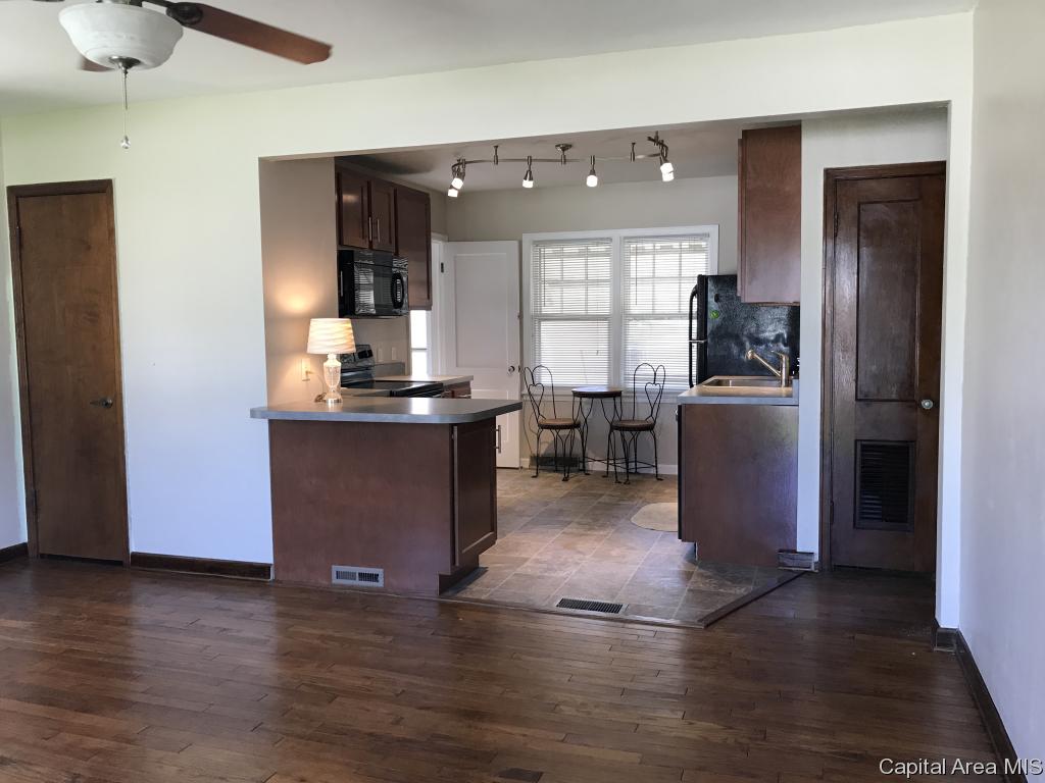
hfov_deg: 63.4
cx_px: 522
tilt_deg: -5.0
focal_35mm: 28
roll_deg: +0.3
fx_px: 845
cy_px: 392
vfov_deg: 49.7
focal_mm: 3.99
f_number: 1.8
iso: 20
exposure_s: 1/30
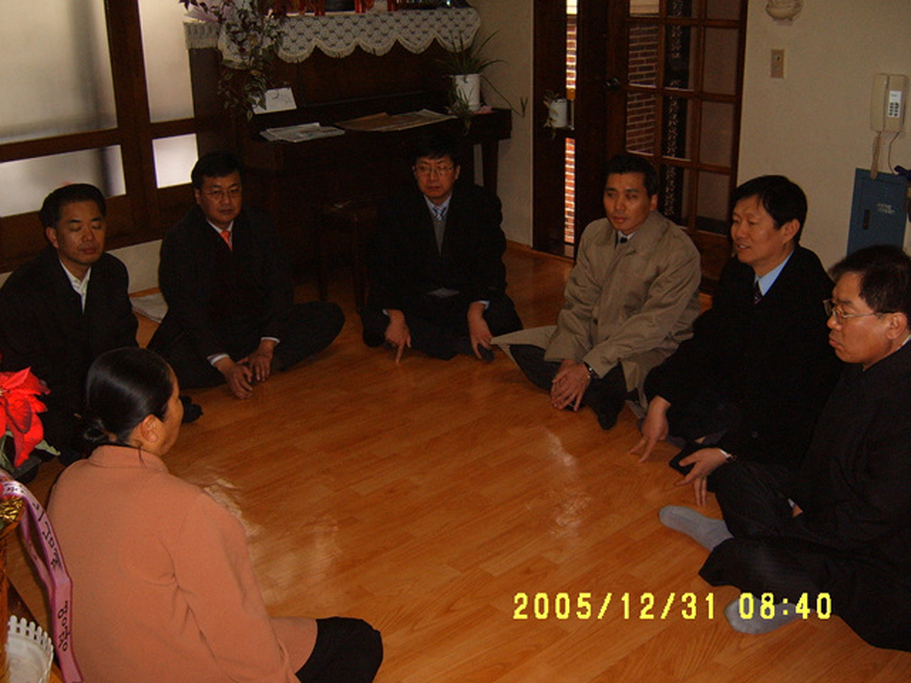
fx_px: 974
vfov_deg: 38.7
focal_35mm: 37
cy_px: 342
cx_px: 456
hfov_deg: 50.1
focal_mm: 6.2
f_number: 2.9
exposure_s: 1/30
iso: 141
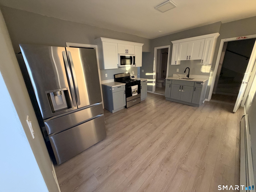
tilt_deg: -17.4
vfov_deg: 85.7
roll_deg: +2.7
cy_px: 96
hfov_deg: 102.1
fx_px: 104
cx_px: 128
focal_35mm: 14
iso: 320
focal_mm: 2.22
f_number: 2.2
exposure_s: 1/60
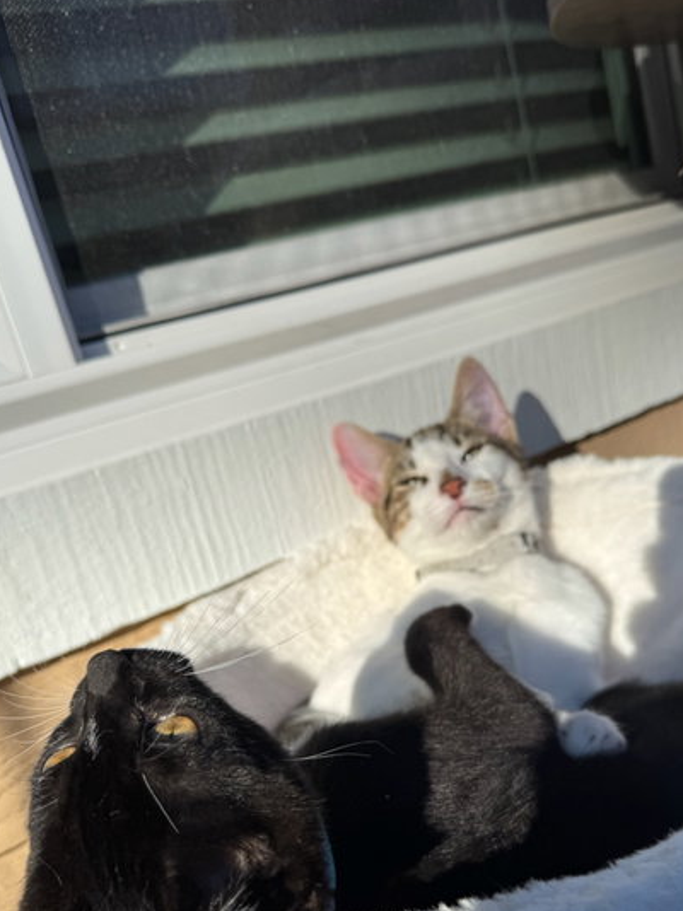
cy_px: 531
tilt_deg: -13.0
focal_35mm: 30
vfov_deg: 59.6
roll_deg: +16.5
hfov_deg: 46.6
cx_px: 391
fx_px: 790
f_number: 1.78
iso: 80
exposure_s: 1/2604
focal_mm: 6.76
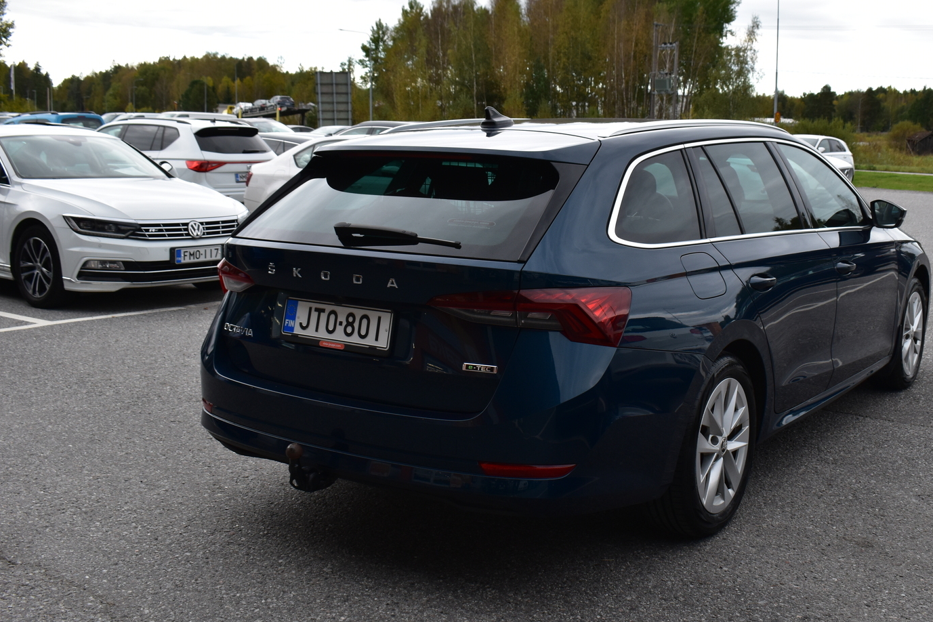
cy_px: 287
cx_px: 545
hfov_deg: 47.6
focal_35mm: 41
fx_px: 1052
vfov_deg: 32.9
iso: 400
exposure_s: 1/125
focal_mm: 23
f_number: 9.5
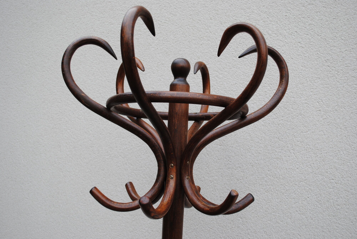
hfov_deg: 49.5
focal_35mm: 39
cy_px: 120
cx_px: 178
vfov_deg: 34.4
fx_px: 388
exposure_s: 1/100
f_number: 5
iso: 200
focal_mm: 26
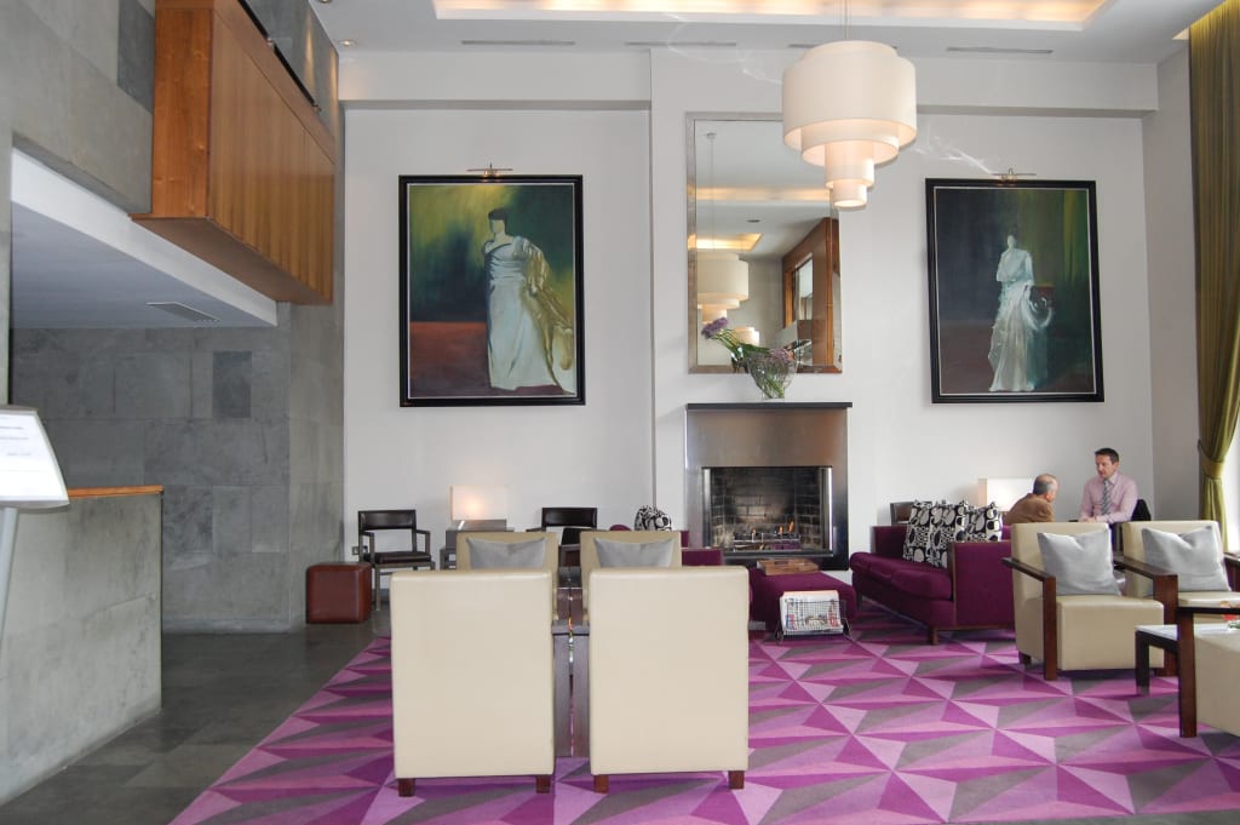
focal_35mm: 33
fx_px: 1136
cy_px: 412
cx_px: 620
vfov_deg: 39.9
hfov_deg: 57.3
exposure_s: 1/125
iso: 800
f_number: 5.6
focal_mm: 22
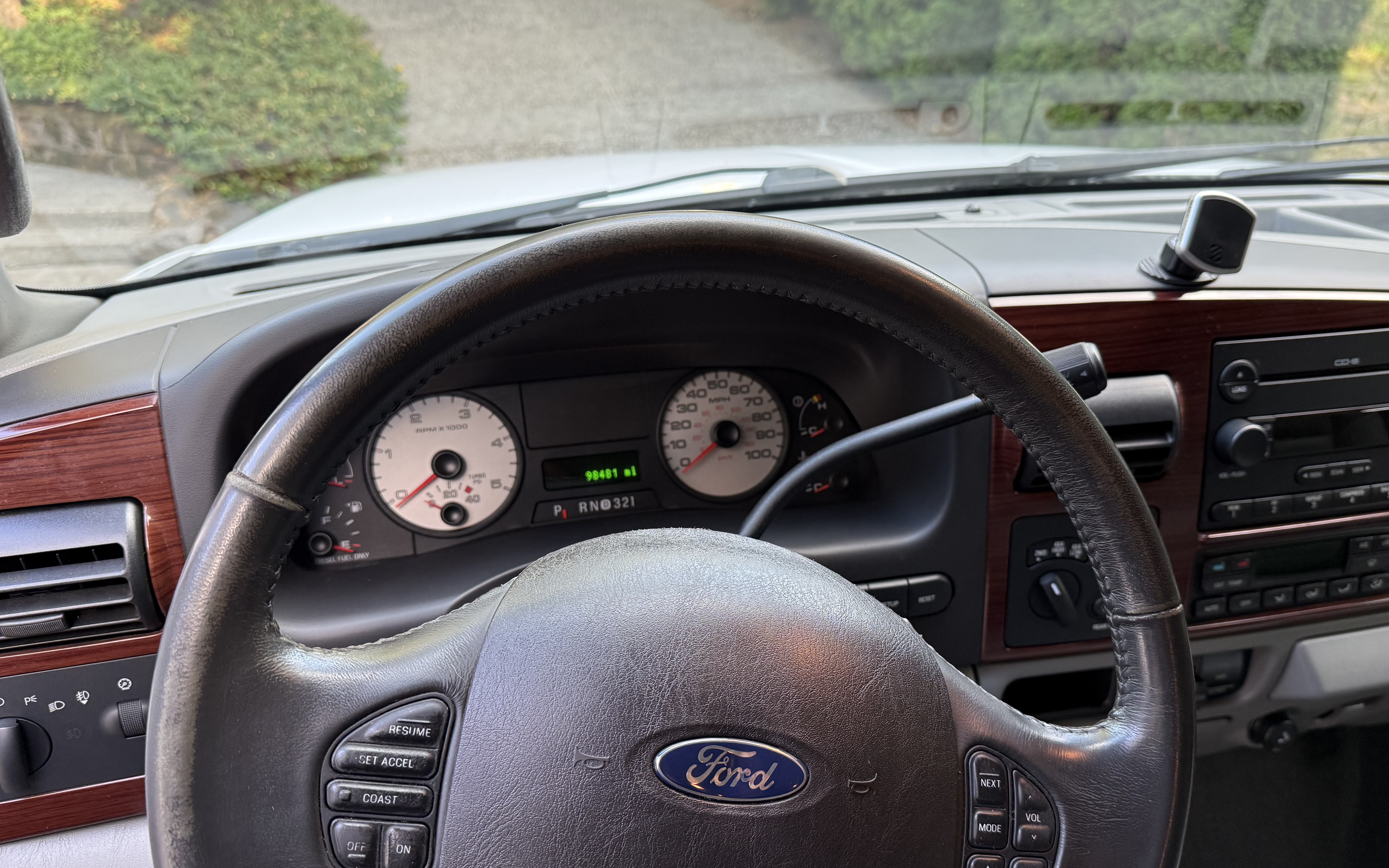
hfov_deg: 66.4
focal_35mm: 28
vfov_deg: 44.5
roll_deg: -2.6
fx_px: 1060
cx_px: 738
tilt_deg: -22.7
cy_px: 464
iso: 200
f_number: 1.78
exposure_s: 1/110
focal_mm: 6.76
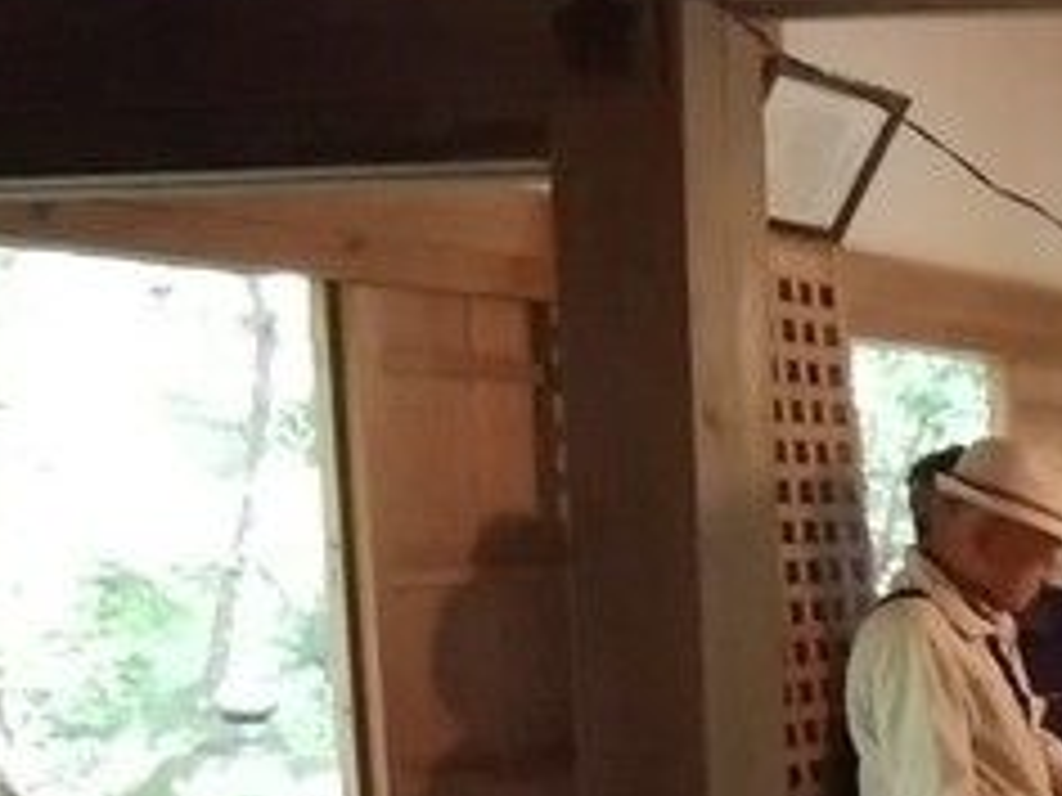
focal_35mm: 76
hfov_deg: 20.2
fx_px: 2332
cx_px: 1789
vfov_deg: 18.4
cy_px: 947
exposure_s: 1/20
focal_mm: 3
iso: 400
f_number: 2
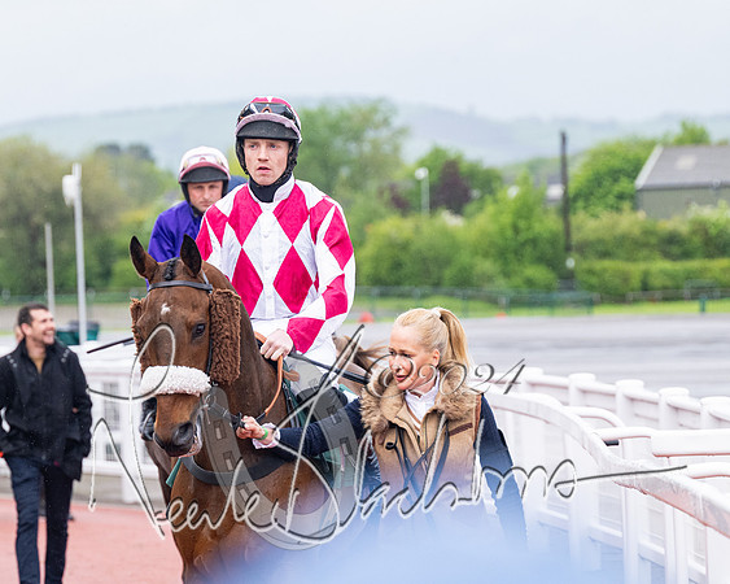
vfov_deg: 6.5
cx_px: 295
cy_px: 292
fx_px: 5110
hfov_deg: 8.2
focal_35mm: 237
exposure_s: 1/1600
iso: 800
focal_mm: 140
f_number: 4
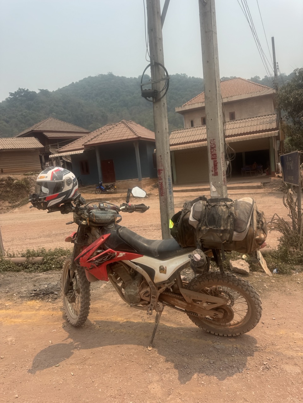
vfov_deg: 71.6
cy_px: 202
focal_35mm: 24
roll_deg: +1.2
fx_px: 280
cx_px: 152
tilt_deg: -8.6
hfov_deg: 56.8
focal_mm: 6.76
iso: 80
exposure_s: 1/4950
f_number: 1.78
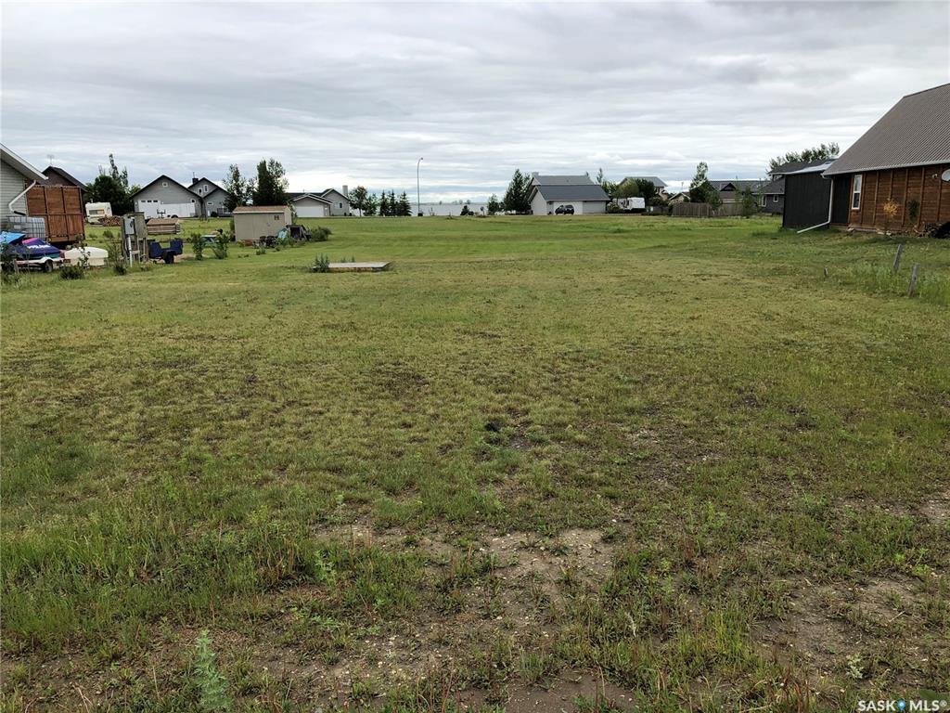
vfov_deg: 49.7
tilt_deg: -11.8
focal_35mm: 28
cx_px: 475
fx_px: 768
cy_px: 356
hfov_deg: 63.4
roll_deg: +0.8
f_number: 1.8
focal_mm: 3.99
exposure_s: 1/867
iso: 20
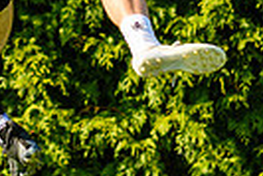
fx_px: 10305
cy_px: -129
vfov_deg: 1.0
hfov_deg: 1.5
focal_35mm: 1409
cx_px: -117
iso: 100
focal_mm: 200
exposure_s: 1/1250
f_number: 3.2
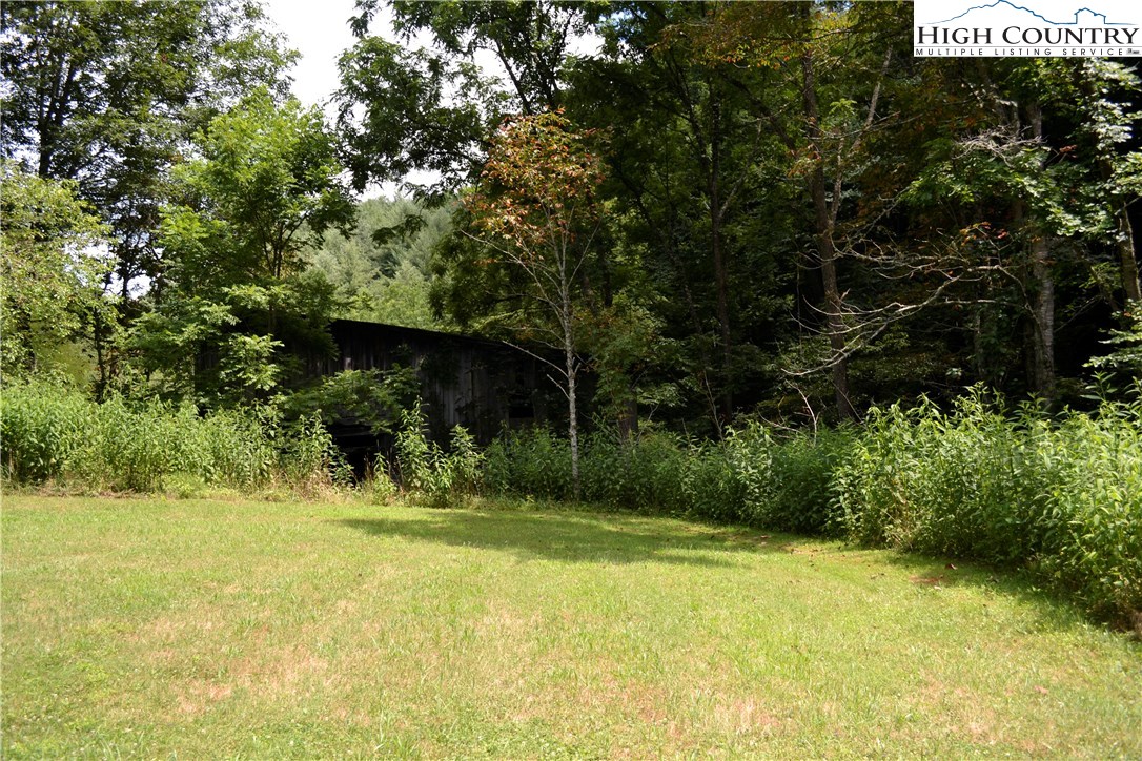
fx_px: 856
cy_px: 380
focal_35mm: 27
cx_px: 571
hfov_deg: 67.4
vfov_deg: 47.9
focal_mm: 18
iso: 100
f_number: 5
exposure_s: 1/200
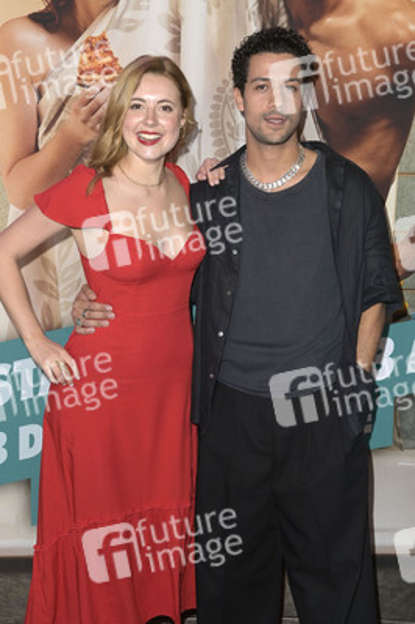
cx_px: 208
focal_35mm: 45
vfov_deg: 43.6
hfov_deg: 29.8
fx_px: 779
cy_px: 312
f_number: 5
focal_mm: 45
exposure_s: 1/200
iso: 500
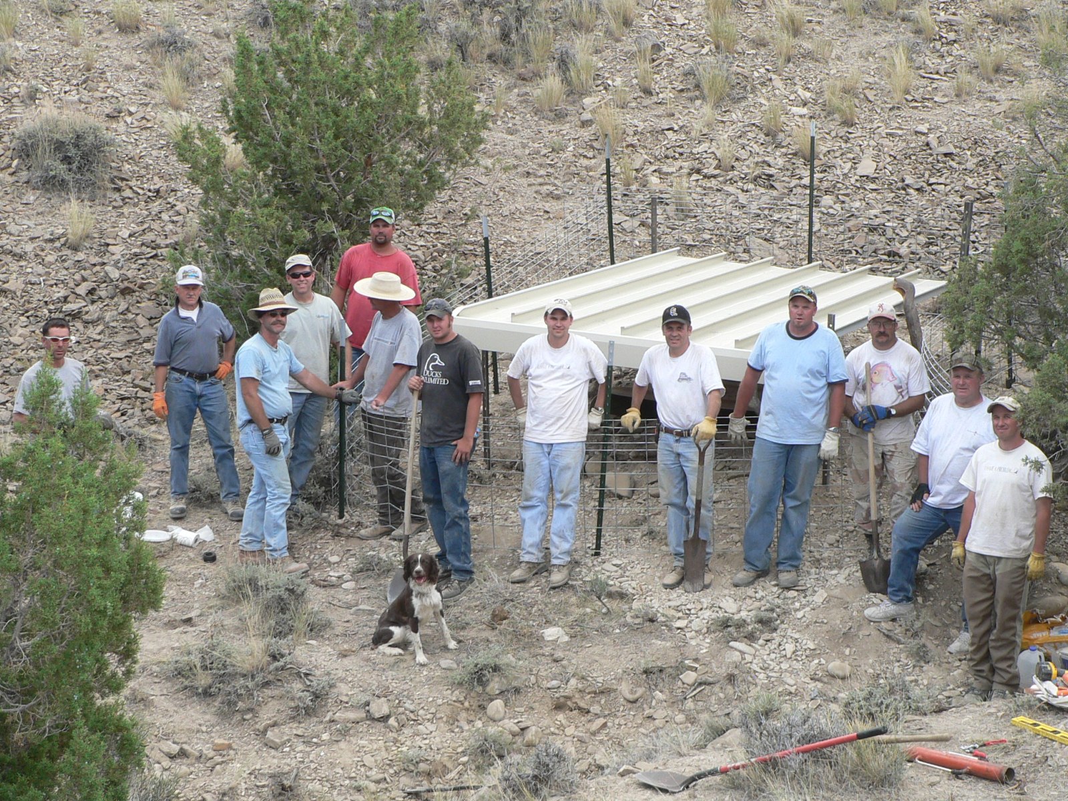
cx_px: 534
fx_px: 2005
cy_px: 400
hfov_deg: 29.8
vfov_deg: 22.6
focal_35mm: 65
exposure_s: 1/125
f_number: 4
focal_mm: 10.9
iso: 80
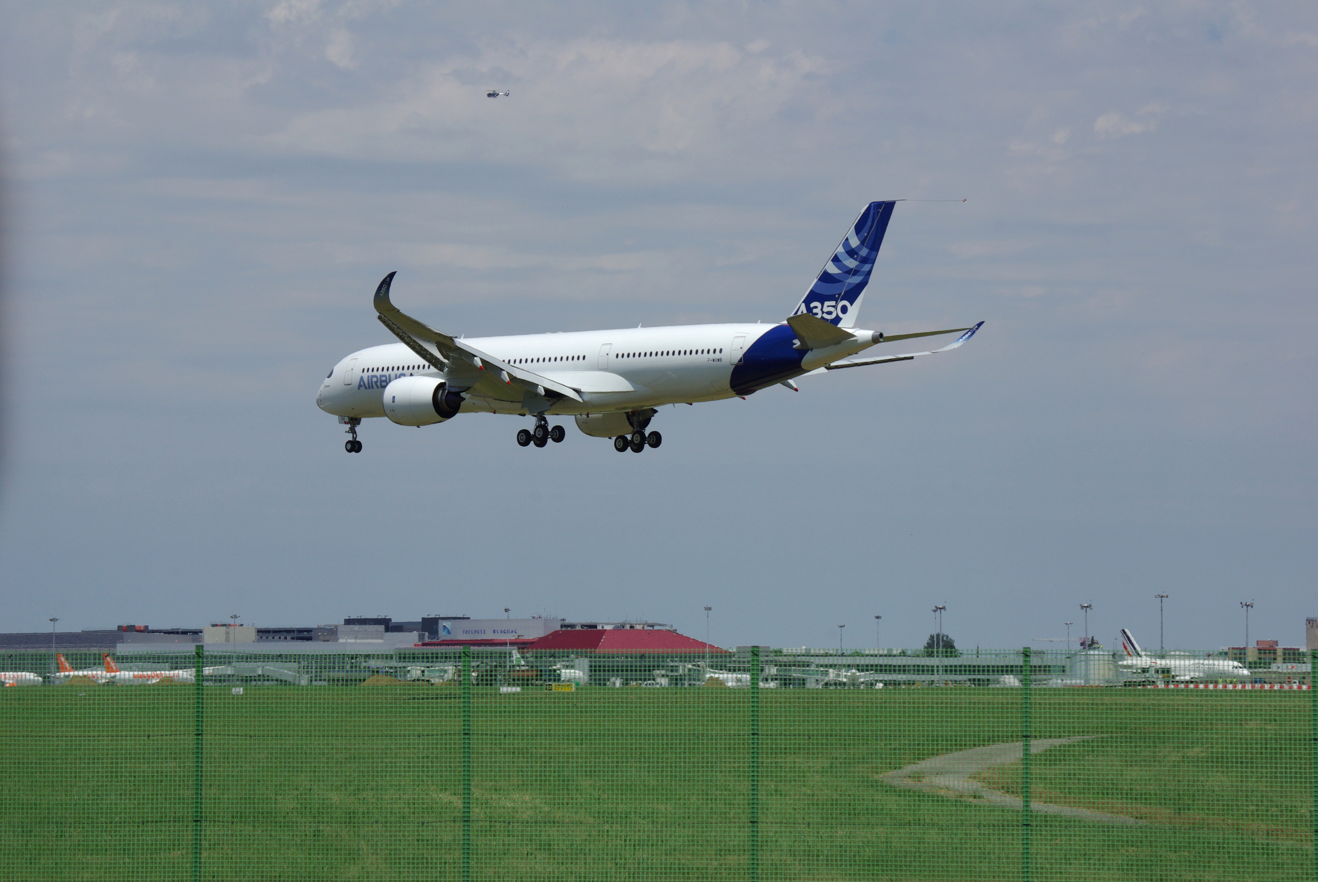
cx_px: 659
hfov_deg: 14.4
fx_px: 5223
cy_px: 441
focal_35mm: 142
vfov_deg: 9.7
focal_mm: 95
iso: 200
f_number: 9.5
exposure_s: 1/750
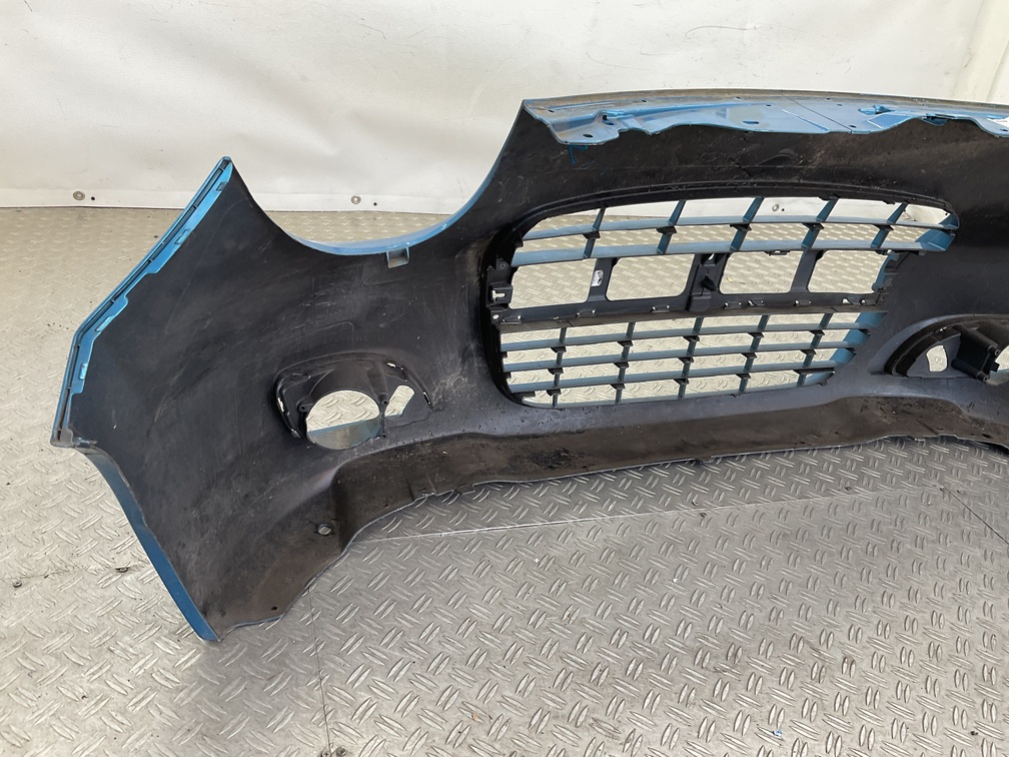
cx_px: 504
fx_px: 845
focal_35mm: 29
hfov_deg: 61.7
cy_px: 378
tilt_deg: -30.6
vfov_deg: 48.2
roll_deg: -11.1
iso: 32
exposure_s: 1/100
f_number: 1.8
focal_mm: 3
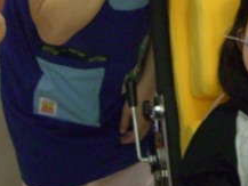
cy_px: -64
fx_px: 803
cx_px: 251
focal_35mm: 112
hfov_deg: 17.1
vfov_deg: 12.8
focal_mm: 7.9
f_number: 2.8
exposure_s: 1/100
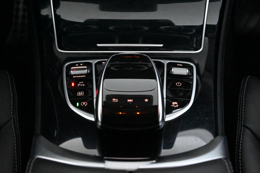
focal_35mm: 75
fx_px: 542
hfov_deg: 27.0
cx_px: 130
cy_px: 86
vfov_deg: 18.2
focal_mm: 50
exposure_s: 1/80
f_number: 6.3
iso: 22800
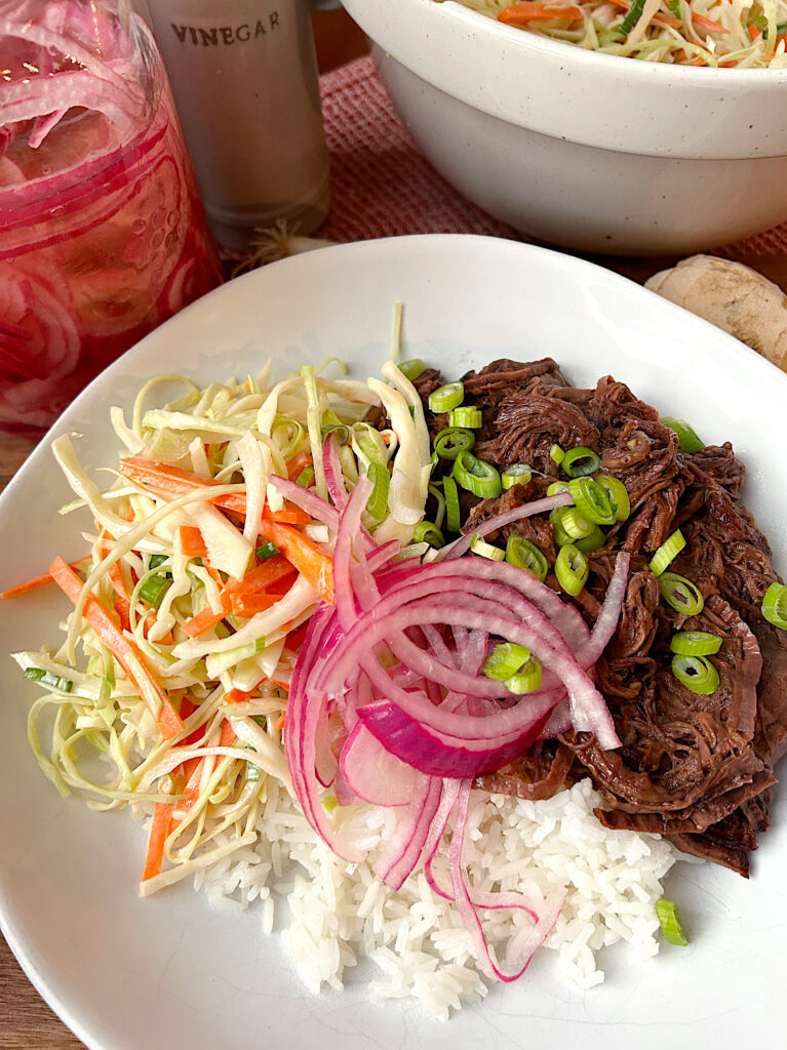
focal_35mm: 26
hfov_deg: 53.0
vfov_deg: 67.3
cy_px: 525
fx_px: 789
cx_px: 394
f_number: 1.5
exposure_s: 1/60
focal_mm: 5.7
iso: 200
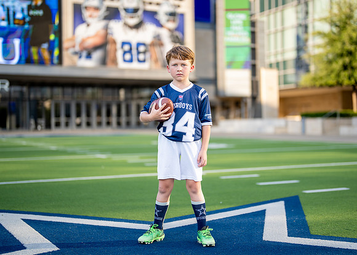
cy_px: 123
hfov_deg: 34.7
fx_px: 571
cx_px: 195
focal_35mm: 56
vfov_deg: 25.2
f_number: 1.2
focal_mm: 50
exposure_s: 1/2000
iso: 100
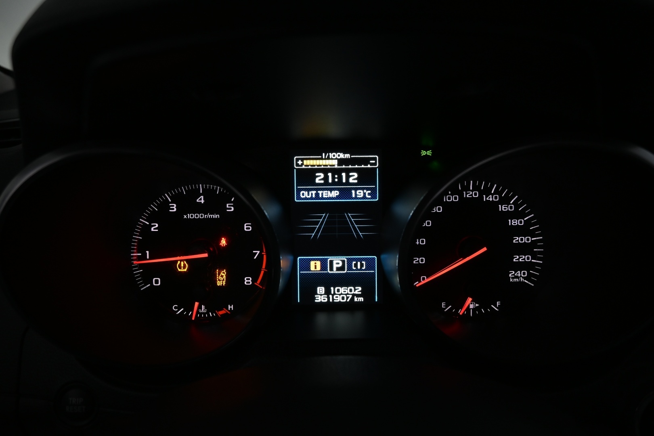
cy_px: 218
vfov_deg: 50.4
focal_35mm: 26
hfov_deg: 70.4
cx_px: 327
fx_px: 463
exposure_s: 1/40
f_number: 4
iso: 500
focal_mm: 17
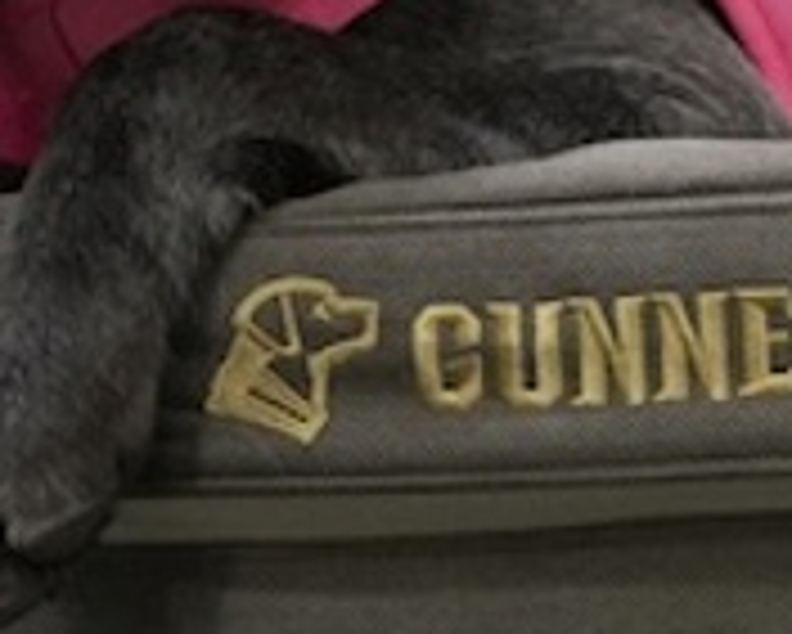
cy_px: -61
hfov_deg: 15.0
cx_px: 927
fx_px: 2908
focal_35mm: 124
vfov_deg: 12.2
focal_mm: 29
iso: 16000
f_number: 7.1
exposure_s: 1/250
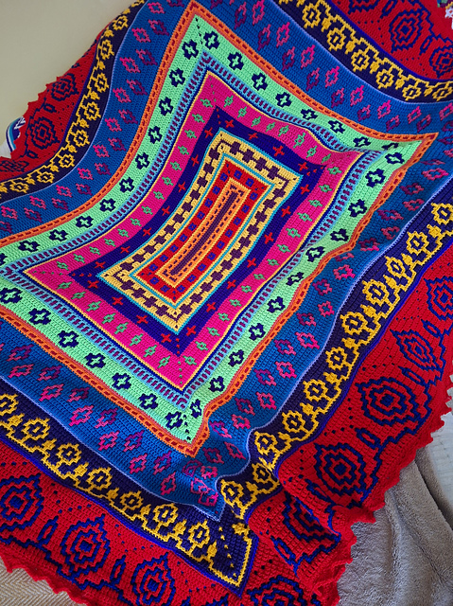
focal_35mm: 23
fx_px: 402
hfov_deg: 58.8
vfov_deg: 74.0
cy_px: 303
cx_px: 226
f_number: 1.8
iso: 500
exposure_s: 1/25
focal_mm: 5.54
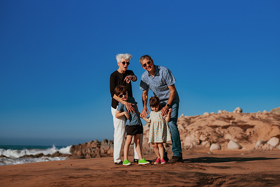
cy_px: 94
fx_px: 451
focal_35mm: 58
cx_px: 140
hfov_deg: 34.5
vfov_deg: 23.4
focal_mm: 58
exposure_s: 1/8000
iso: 50
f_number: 3.2
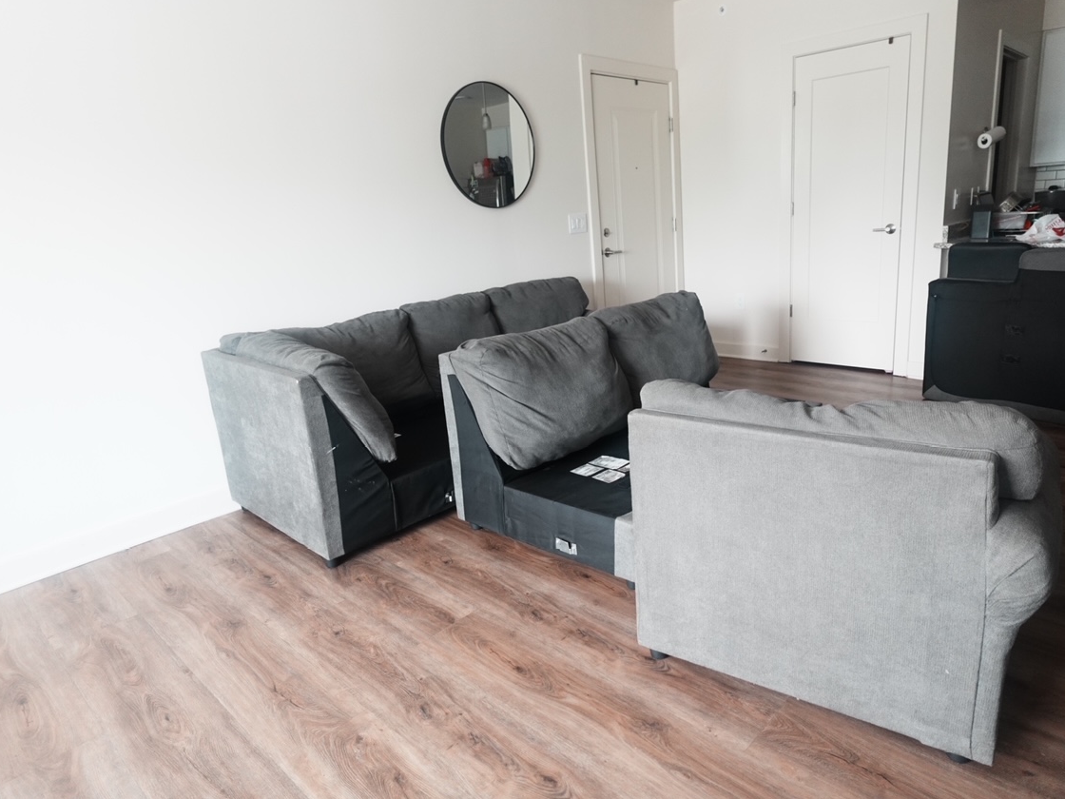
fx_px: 677
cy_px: 396
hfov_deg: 76.2
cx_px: 581
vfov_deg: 61.1
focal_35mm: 22
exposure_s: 1/80
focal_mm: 7.6
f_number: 2
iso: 320
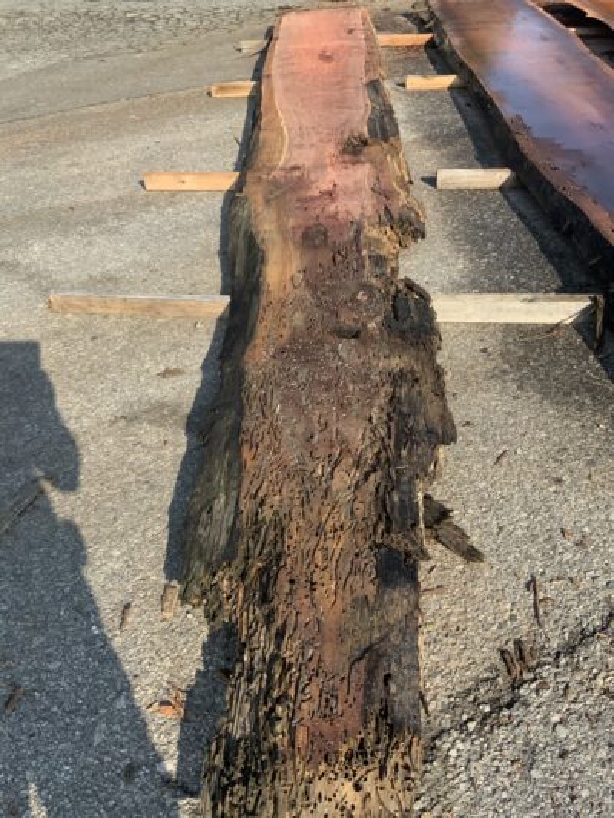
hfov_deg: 48.2
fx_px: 686
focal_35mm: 29
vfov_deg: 61.6
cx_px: 307
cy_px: 409
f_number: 1.8
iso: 16
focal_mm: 3
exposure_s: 1/792
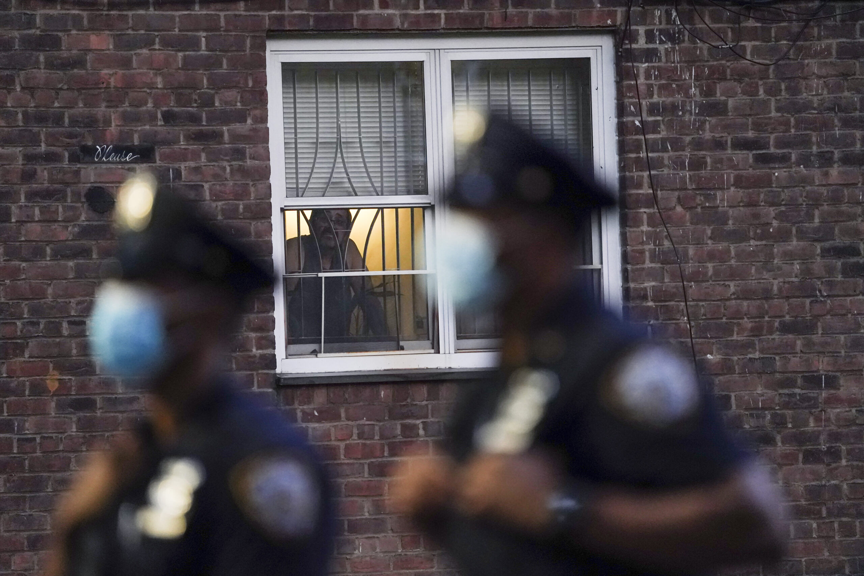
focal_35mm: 379
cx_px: 432
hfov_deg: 5.4
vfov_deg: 3.6
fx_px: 9096
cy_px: 288
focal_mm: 379
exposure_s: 1/400
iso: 6400
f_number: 5.6
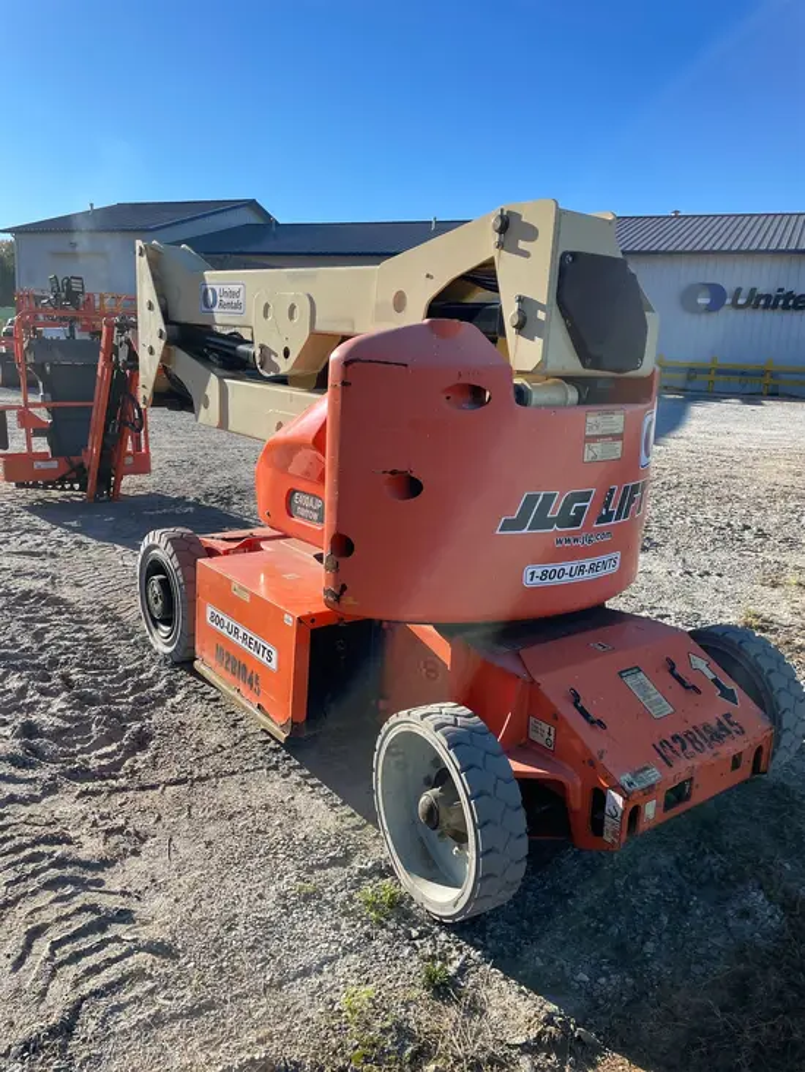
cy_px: 536
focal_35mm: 26
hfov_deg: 53.1
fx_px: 806
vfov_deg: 67.3
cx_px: 402
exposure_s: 1/1984
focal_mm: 4.2
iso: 32
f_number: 1.6
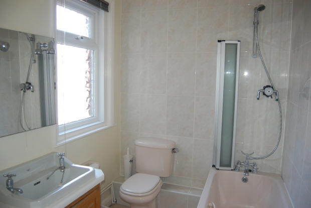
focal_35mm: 27
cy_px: 104
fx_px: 233
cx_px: 156
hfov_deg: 67.4
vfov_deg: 48.0
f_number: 3.5
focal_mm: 18
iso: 400
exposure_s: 1/100
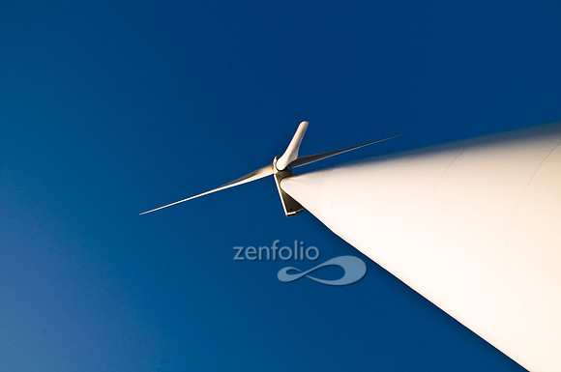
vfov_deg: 50.3
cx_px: 280
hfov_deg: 70.5
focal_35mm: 26
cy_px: 186
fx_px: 397
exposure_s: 1/160
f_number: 13
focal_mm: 17
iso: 200
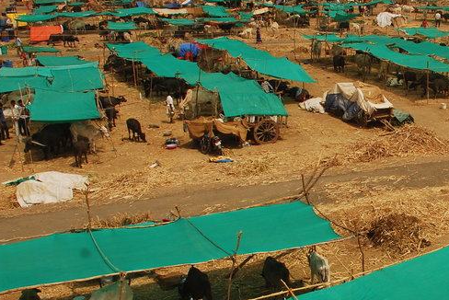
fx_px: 786
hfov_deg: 30.2
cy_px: 188
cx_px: 423
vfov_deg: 21.6
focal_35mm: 63
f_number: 11
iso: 100
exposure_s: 1/200
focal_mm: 20
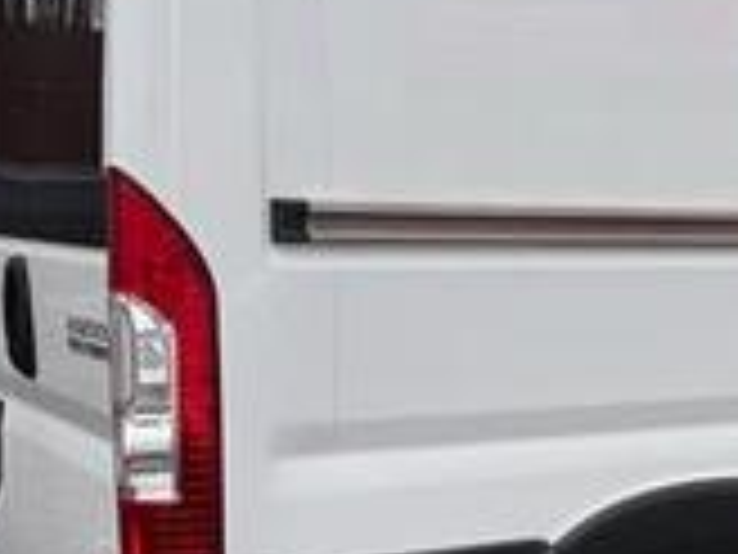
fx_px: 1706
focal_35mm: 80
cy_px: 351
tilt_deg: -7.0
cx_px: 855
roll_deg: +2.2
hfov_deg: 22.7
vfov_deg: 18.4
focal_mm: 5.96
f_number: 1.6
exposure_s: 1/381
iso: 50
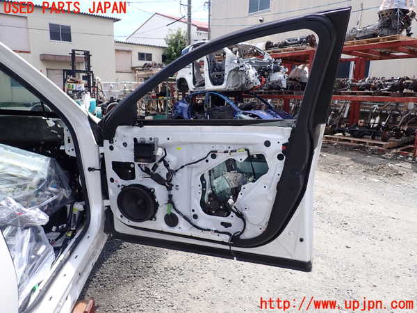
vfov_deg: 54.9
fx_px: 301
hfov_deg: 69.4
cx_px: 208
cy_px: 156
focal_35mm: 25
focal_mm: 4.5
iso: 100
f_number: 2.8
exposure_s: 1/800
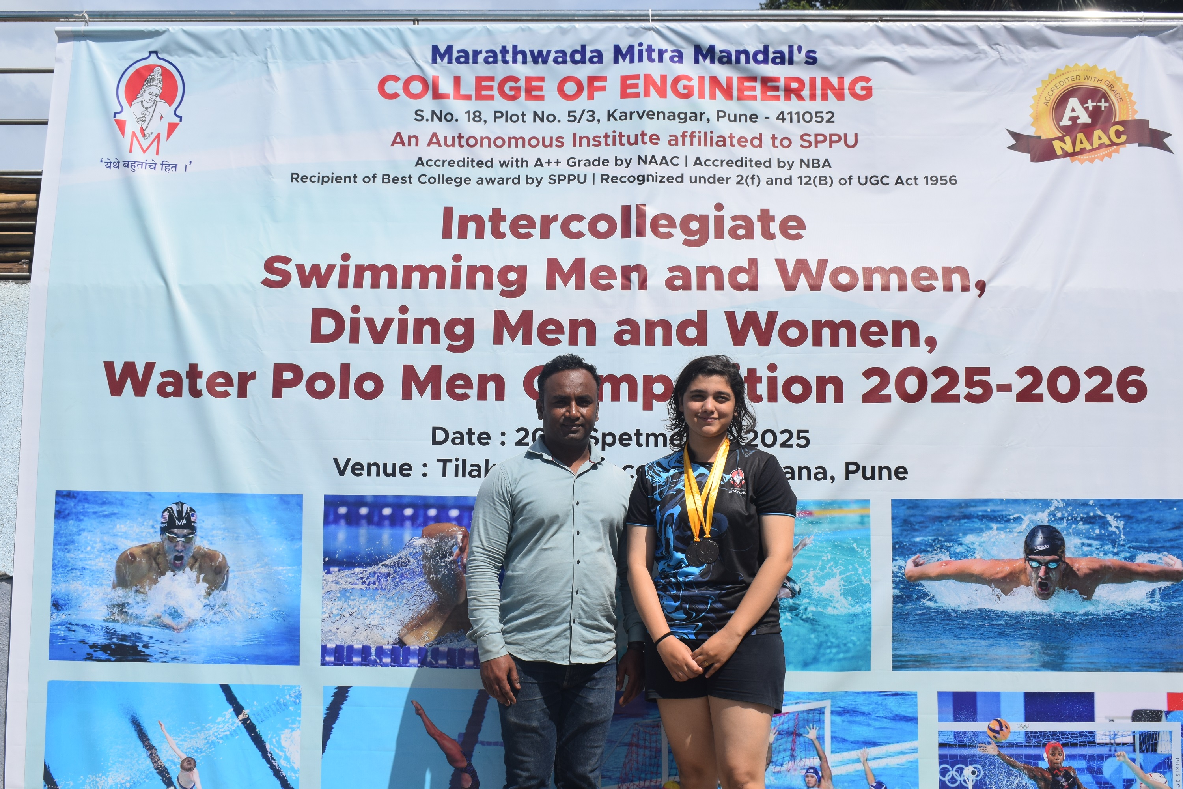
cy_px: 394
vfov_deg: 33.0
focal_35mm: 40
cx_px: 592
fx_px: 1331
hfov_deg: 47.9
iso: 200
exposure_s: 1/400
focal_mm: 27
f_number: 10
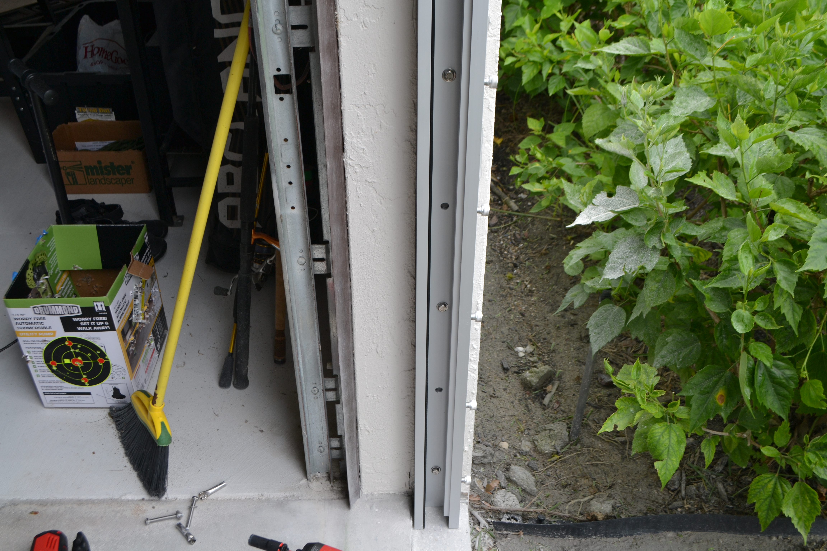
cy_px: 276
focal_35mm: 36
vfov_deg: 36.9
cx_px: 414
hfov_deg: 53.1
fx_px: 827
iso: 160
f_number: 5.6
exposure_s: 1/125
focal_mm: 24
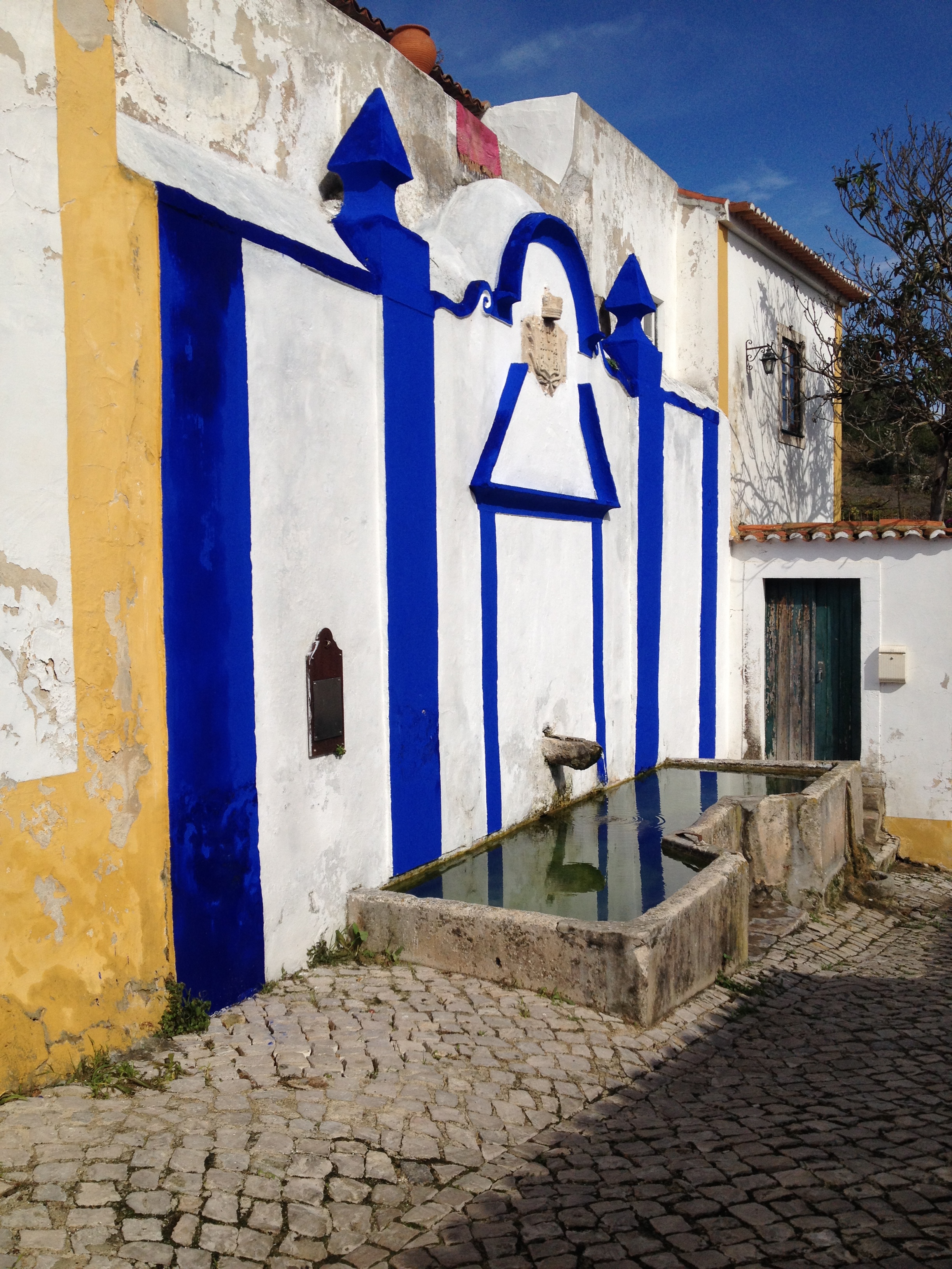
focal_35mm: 35
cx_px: 476
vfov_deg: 52.6
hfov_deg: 40.7
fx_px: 1283
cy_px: 634
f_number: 2.4
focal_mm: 4.28
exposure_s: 1/3953
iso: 50
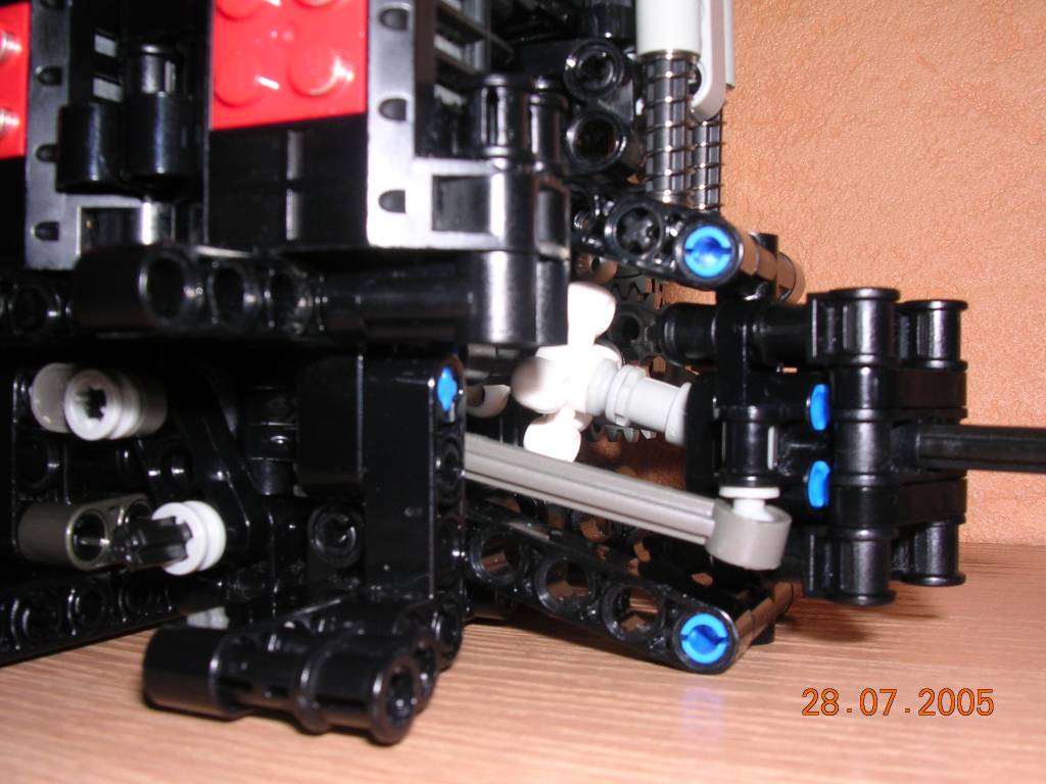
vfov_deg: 37.7
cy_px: 392
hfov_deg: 49.0
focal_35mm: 38
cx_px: 523
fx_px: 1148
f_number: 5.6
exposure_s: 1/60.1
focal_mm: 5.8
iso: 100
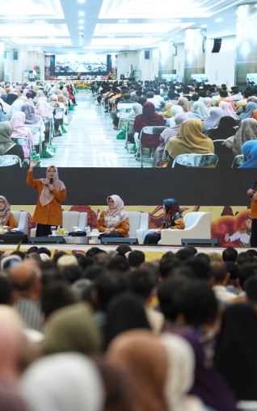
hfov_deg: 5.2
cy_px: 205
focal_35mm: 252
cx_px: 13
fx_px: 2825
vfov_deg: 8.3
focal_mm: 164
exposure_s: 1/250
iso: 2000
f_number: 2.8
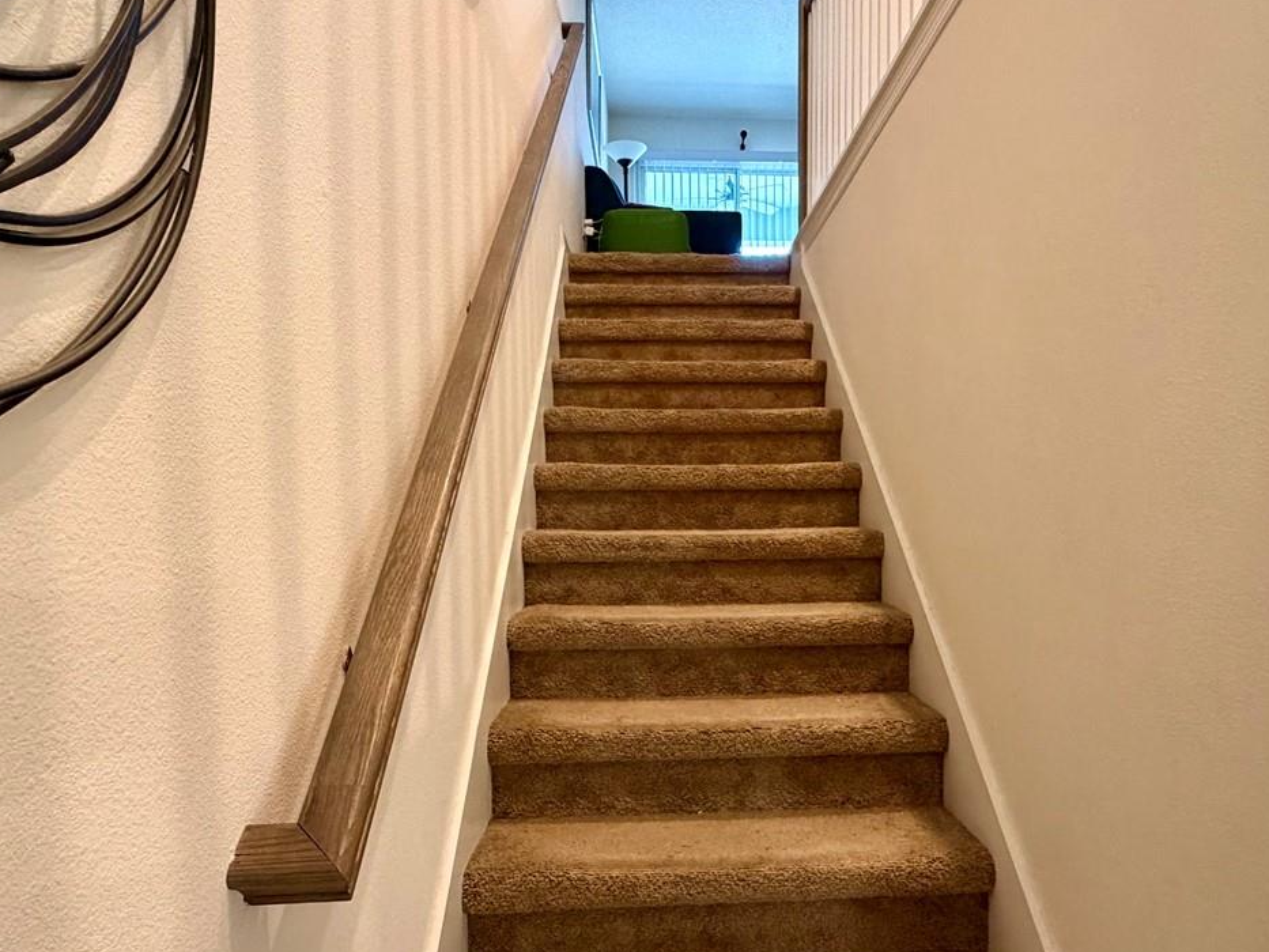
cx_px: 718
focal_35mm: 24
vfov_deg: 56.6
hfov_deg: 71.3
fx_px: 880
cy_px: 545
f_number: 2.2
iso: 500
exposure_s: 1/60
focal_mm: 2.22
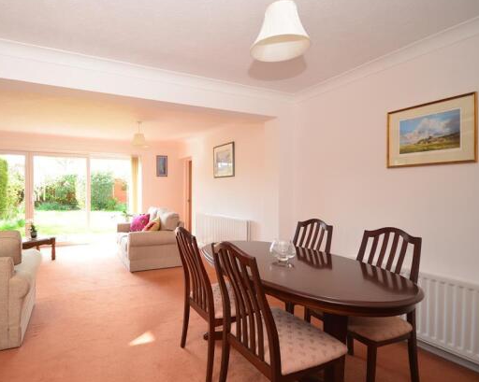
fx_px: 255
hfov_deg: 84.9
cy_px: 191
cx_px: 182
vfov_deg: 73.8
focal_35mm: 18
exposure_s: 1/30
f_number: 5
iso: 200
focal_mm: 10
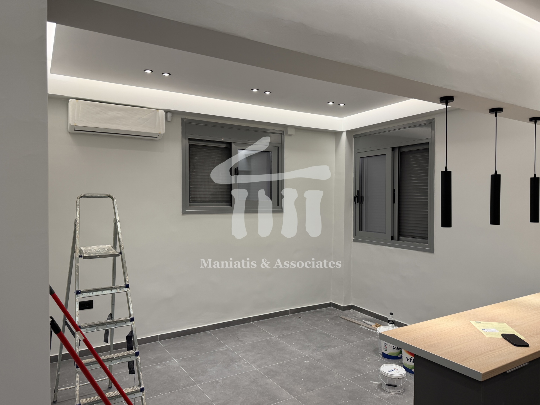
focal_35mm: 24
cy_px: 202
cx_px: 270
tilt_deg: -1.0
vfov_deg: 56.8
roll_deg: -0.2
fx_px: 374
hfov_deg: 71.6
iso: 80
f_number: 1.78
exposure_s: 1/100
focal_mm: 6.76
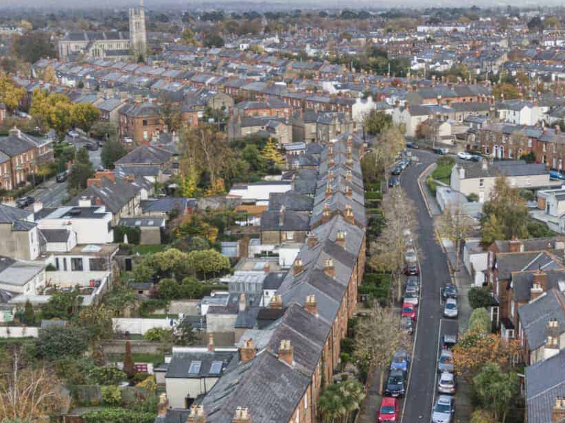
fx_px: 913
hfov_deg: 34.3
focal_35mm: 56
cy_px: 219
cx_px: 341
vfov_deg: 26.1
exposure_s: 1/100
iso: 100
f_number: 3.7
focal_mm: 7.9
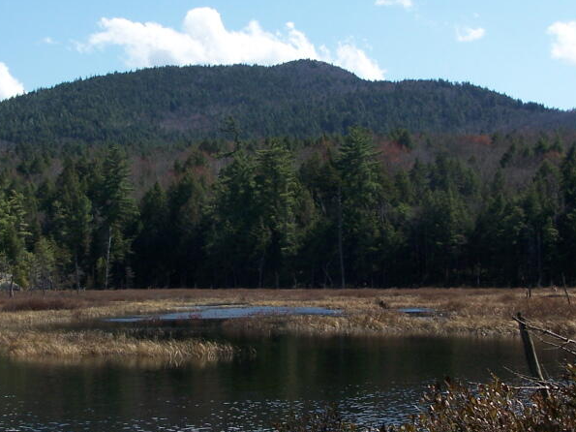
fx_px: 1231
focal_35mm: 74
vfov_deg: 19.9
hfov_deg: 26.3
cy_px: 237
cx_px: 280
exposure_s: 1/800
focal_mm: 7.1
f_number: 4
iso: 80
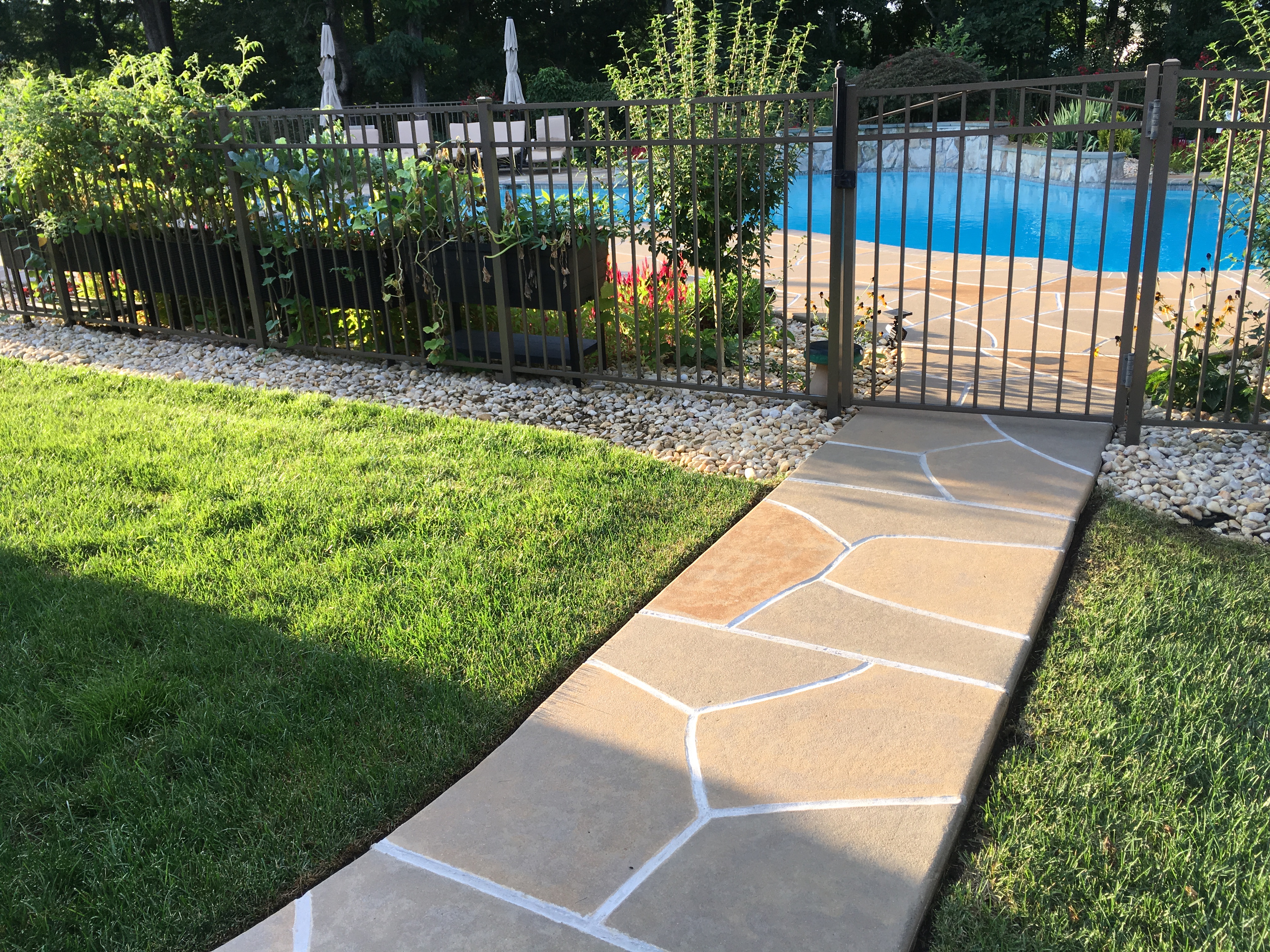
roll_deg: +3.2
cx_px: 635
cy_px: 476
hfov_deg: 61.7
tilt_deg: -20.0
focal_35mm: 29
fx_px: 1064
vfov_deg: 48.2
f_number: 2.2
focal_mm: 4.15
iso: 25
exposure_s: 1/201
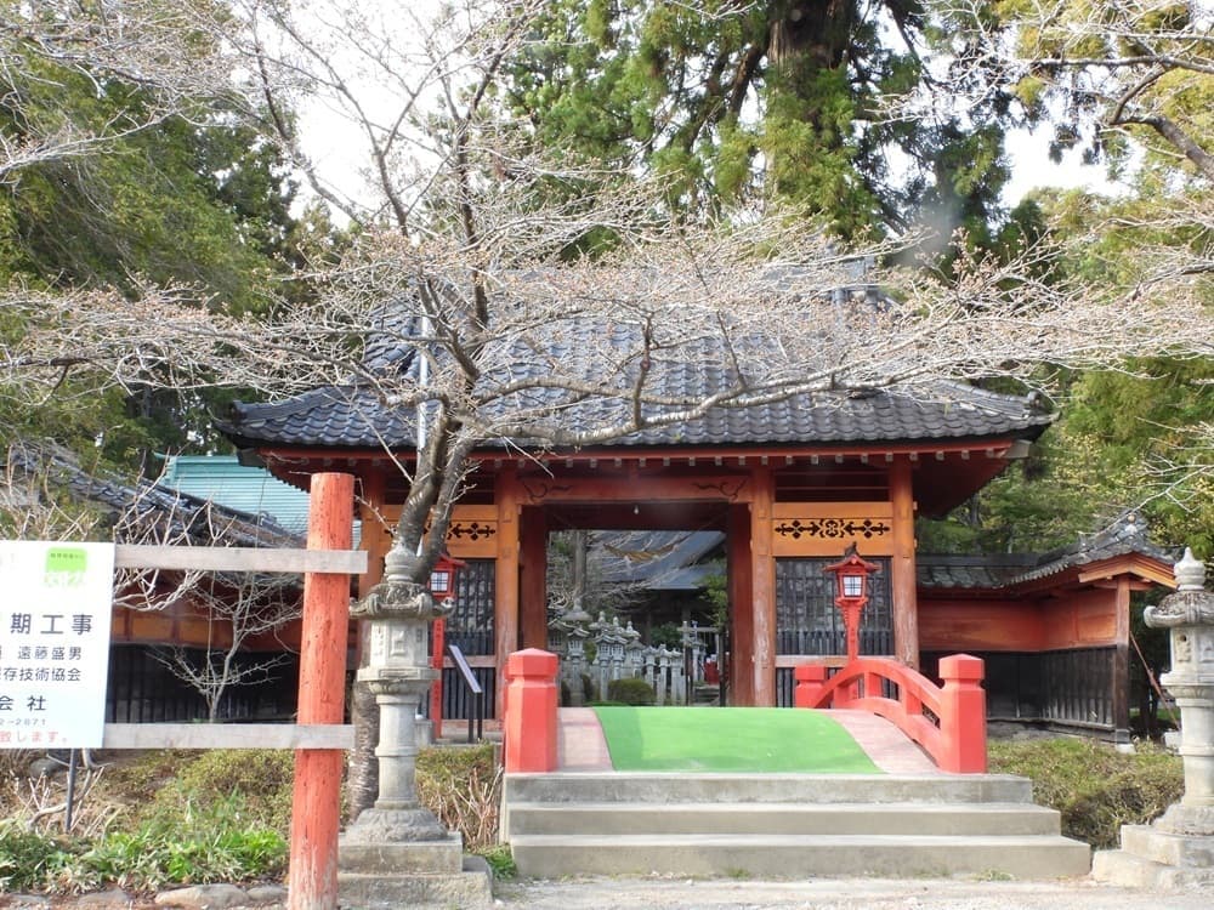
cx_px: 607
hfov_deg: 45.8
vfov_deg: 35.1
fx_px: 1438
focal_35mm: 41
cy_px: 455
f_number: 8
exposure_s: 1/30
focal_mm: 7.4
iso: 140
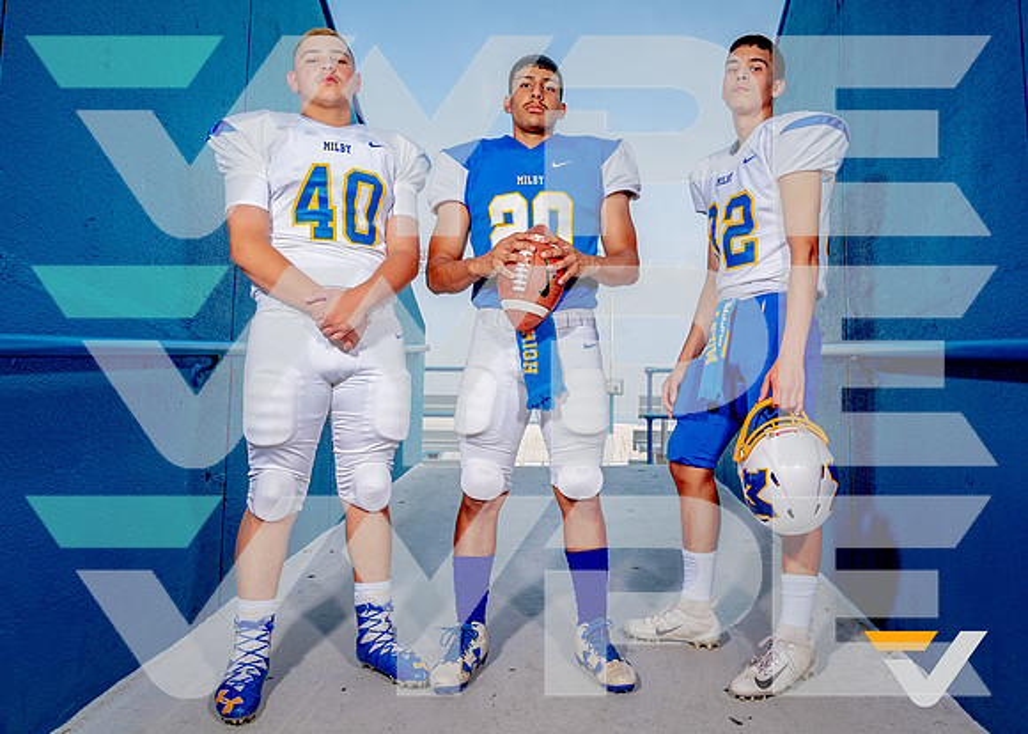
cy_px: 376
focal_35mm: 29
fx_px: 842
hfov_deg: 62.5
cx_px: 593
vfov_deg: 47.1
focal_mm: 24
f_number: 8
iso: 100
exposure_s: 1/125
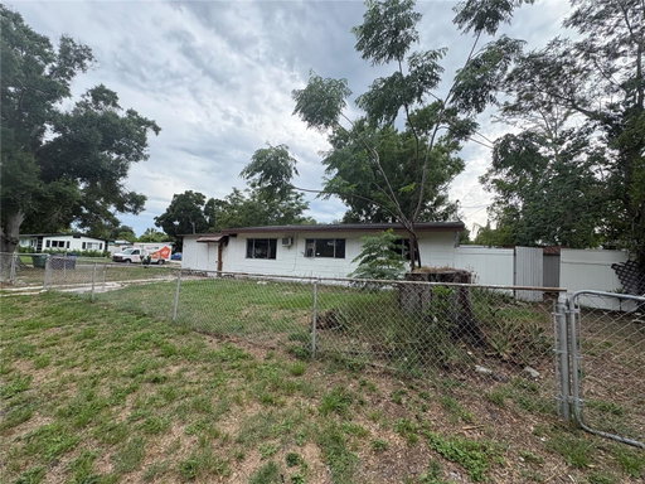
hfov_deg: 102.1
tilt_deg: +4.5
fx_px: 261
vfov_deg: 85.7
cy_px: 242
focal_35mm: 14
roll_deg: -2.4
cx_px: 322
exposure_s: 1/968
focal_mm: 2.22
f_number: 2.2
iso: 64
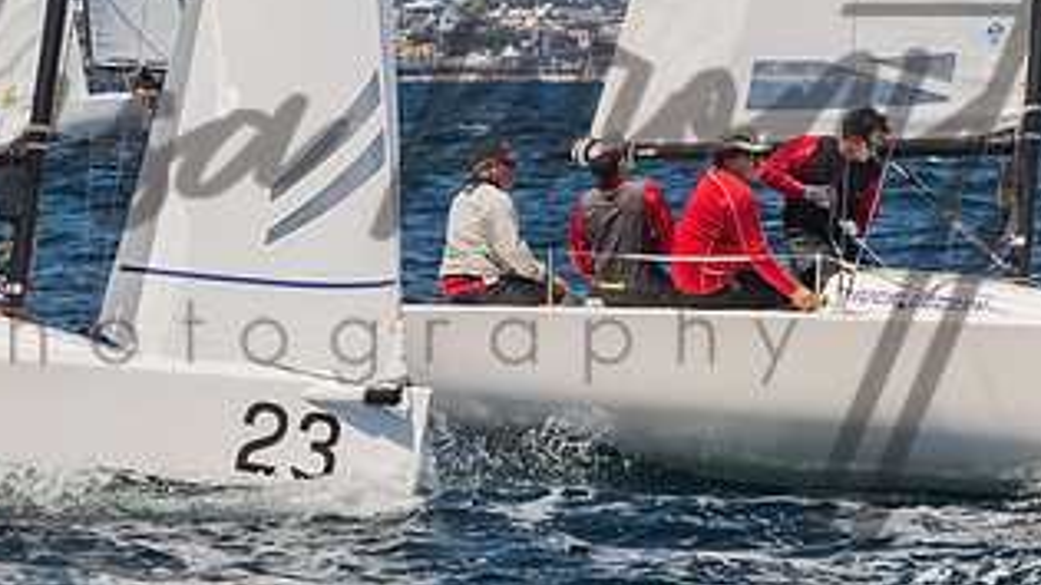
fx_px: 7341
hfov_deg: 8.1
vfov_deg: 4.6
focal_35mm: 266
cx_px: 688
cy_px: 88
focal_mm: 86
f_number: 14
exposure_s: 1/1250
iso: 640
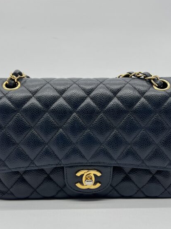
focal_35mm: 48
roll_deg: -0.4
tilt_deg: -4.9
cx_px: 90
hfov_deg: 30.3
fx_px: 316
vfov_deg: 39.6
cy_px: 122
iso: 32
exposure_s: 1/108
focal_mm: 5.7
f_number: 1.5
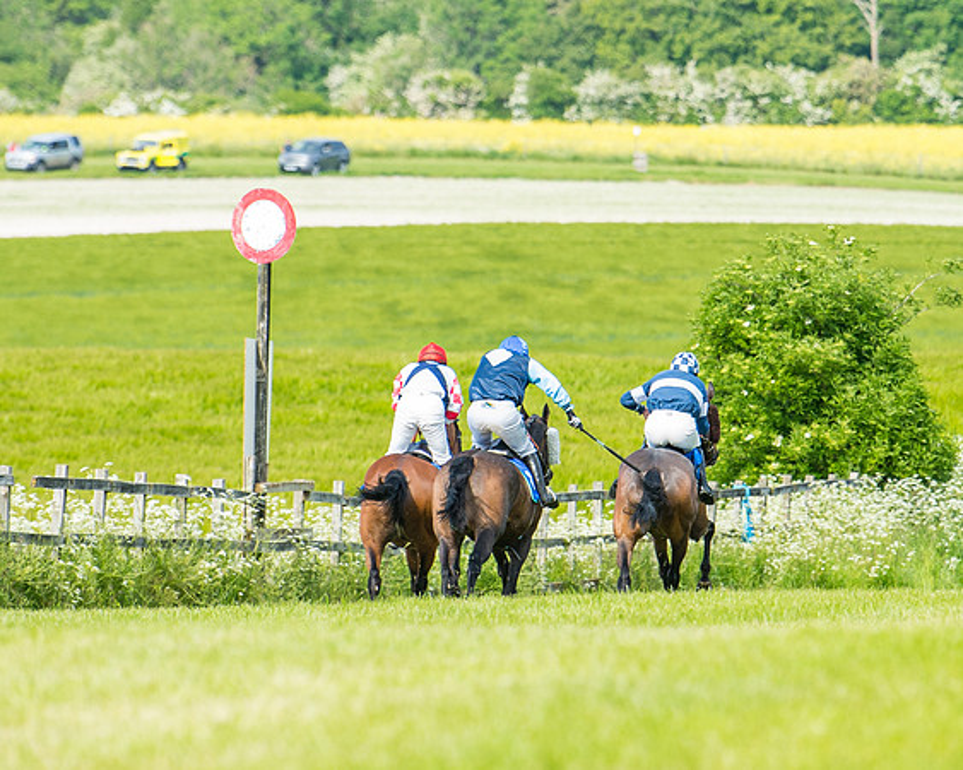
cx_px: 751
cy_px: 292
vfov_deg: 3.2
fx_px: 13624
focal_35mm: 478
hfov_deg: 4.0
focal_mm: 200
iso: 400
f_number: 4
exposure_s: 1/1250
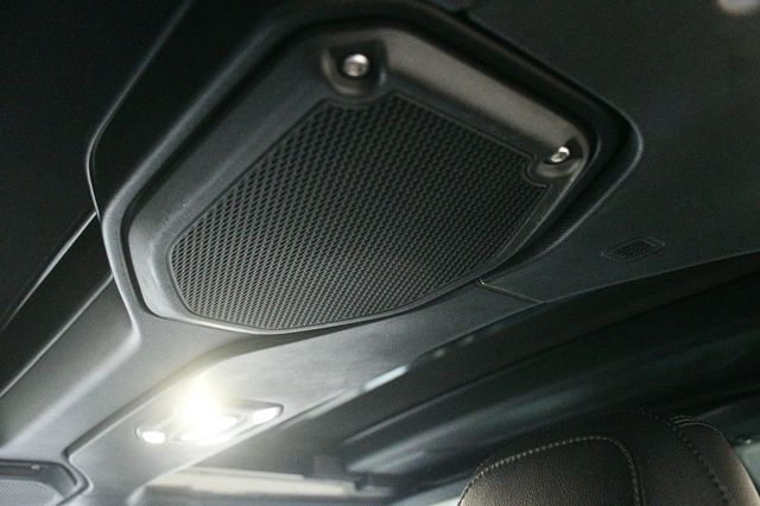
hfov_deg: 55.8
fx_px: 717
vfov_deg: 38.8
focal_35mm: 34
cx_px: 380
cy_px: 253
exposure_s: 1/60
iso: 12800
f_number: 3.8
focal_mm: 23
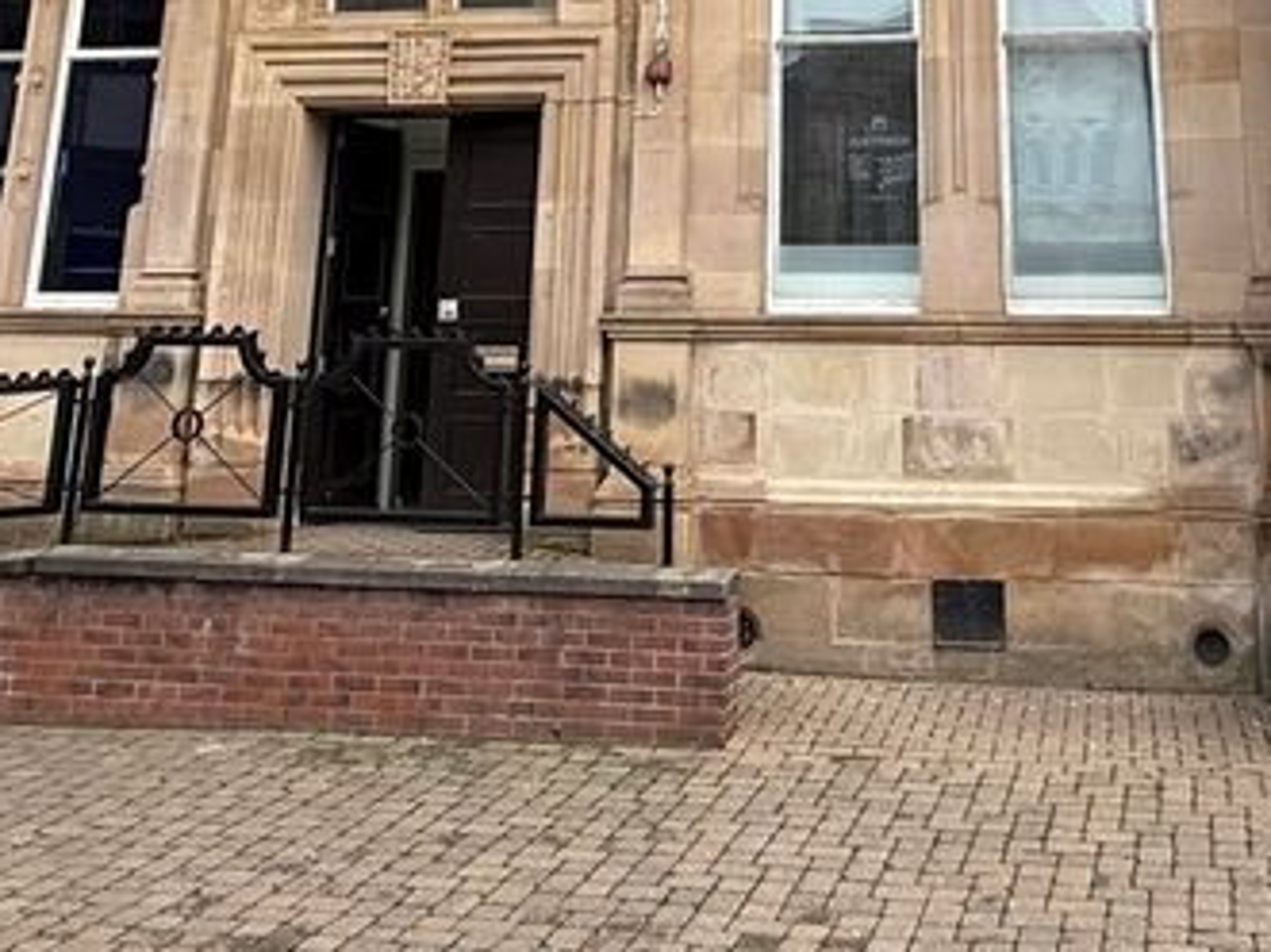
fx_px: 1725
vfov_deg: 26.7
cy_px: -244
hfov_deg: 40.1
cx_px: 822
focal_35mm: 47
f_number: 2.2
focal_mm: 2.22
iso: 50
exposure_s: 1/734
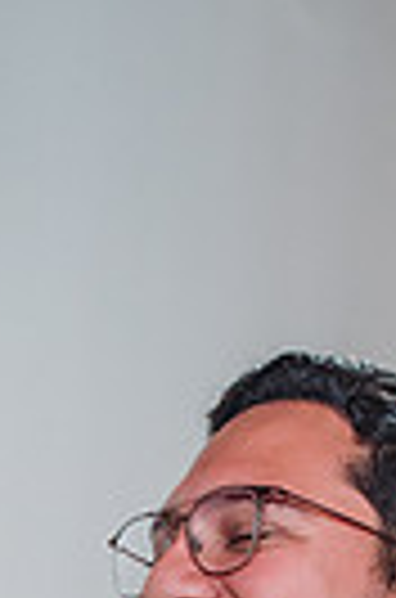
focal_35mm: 178
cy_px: 886
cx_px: -119
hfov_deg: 7.6
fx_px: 2952
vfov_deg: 11.1
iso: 1000
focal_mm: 35
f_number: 2.8
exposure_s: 1/125
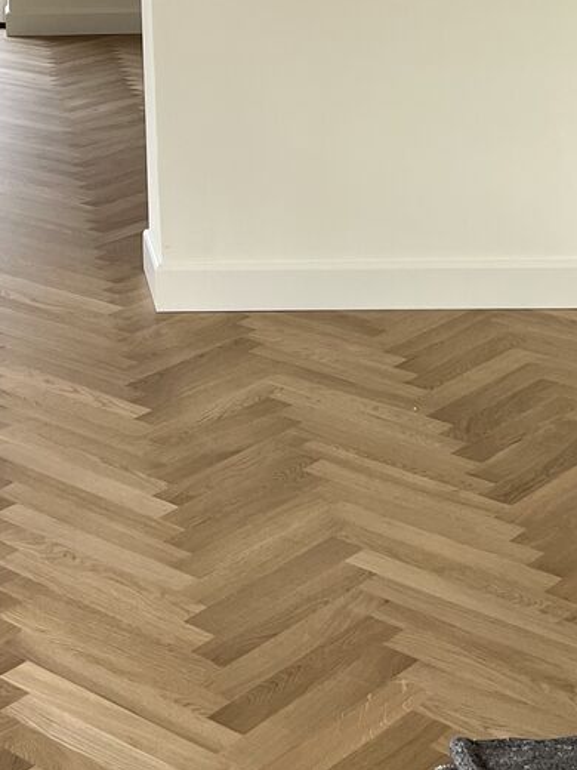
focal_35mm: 80
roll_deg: +2.0
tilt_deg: -0.7
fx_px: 1778
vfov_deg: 21.9
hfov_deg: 17.5
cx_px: -142
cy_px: -243
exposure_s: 1/122
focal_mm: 5.1
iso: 80
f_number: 1.6
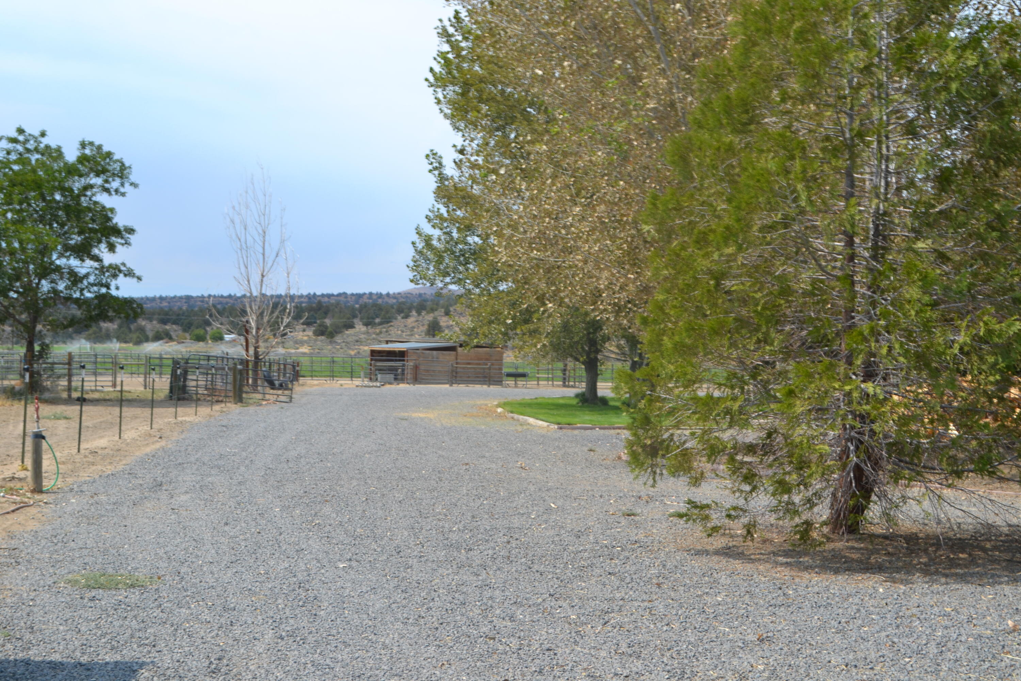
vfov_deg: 25.1
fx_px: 1531
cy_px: 340
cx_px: 510
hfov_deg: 36.9
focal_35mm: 54
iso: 100
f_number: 7.1
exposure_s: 1/200
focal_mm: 36
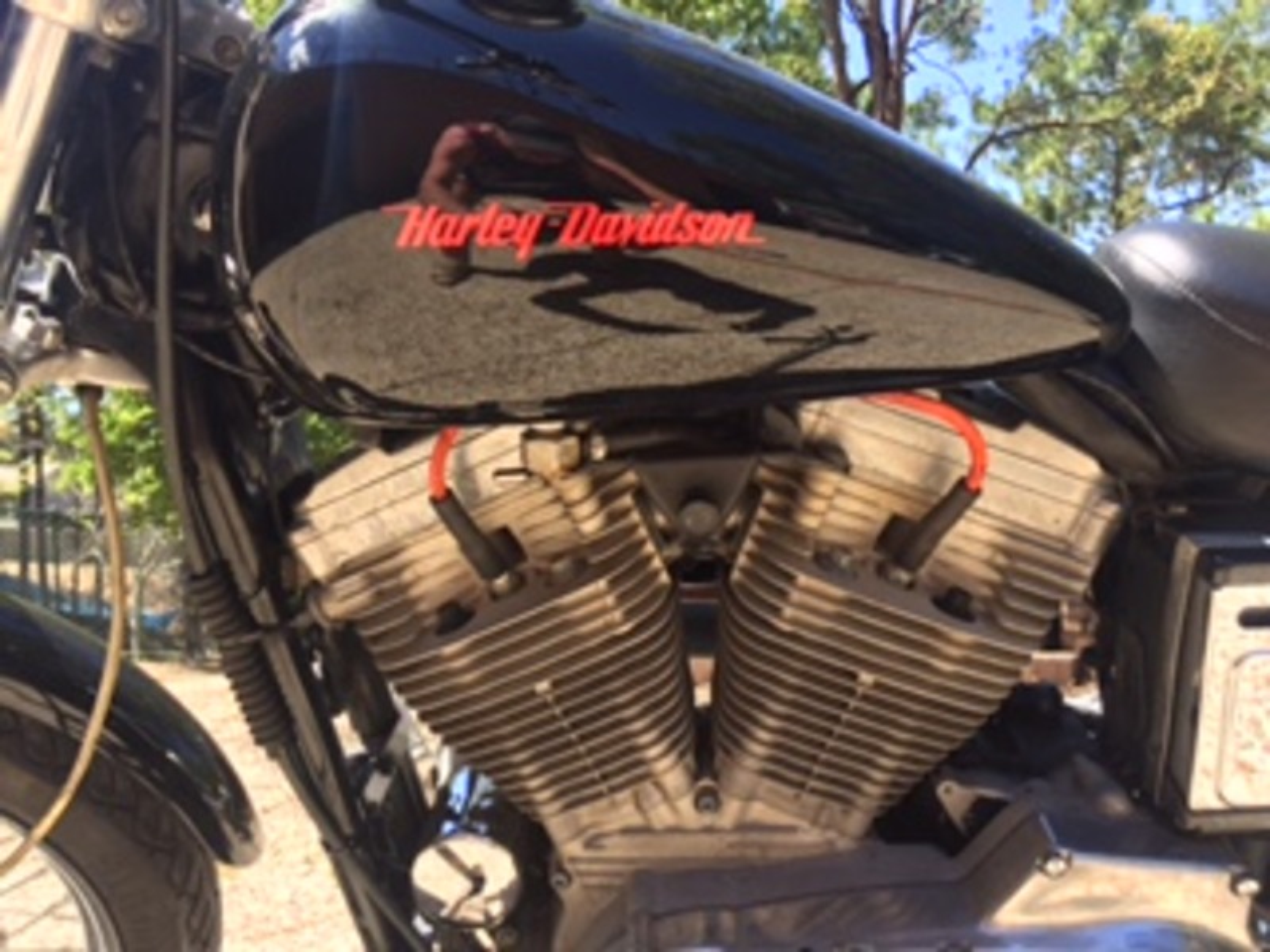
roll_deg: +1.8
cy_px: 476
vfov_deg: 48.2
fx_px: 1064
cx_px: 635
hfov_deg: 61.7
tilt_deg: -0.2
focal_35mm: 29
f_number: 2.2
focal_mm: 4.15
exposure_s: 1/373
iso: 32
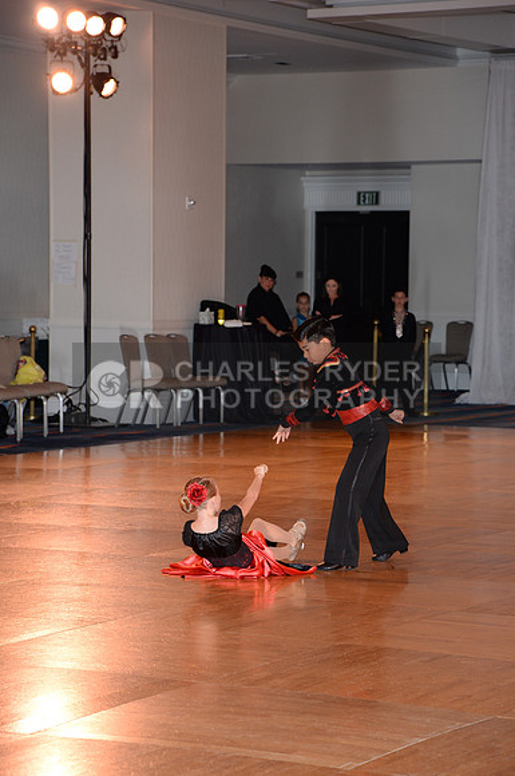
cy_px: 388
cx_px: 258
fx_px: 2583
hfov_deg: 11.4
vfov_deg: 17.1
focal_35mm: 120
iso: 1250
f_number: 5.6
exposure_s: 1/200
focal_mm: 120
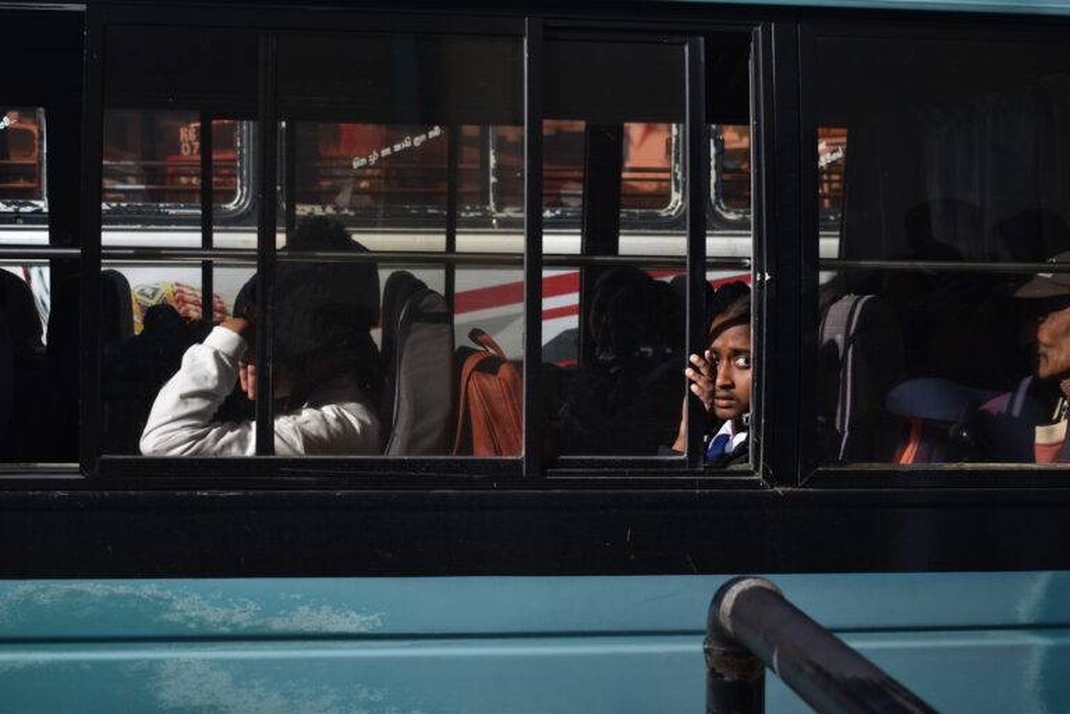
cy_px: 357
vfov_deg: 25.8
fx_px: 1560
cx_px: 535
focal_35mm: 52
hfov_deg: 37.9
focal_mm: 35
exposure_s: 1/400
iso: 100
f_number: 4.5
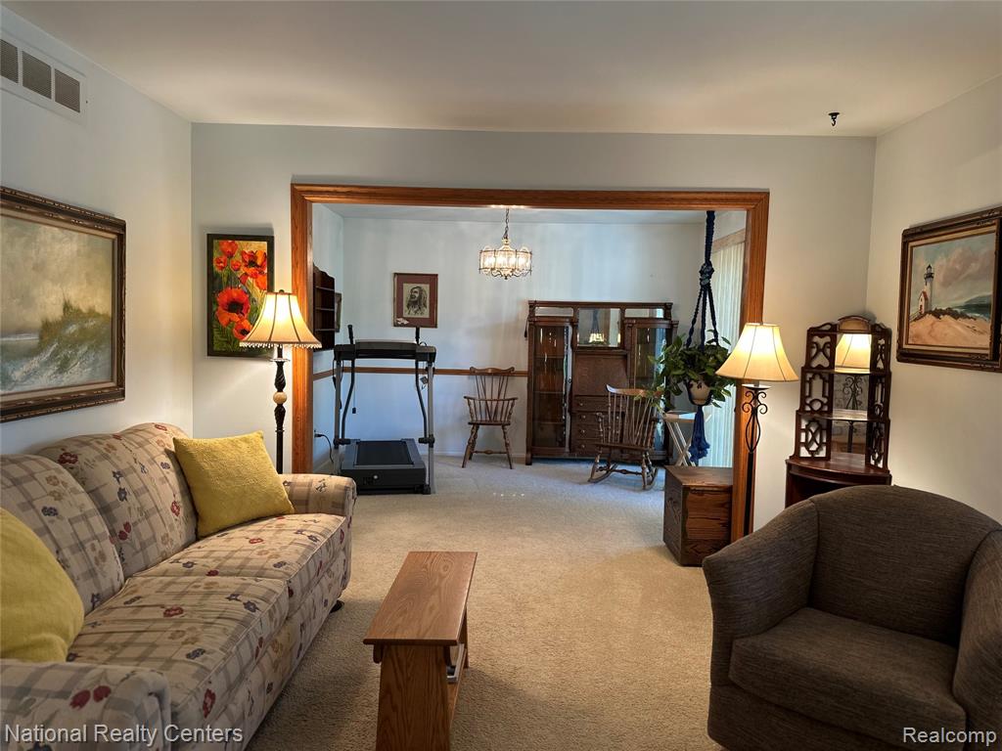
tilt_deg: -4.3
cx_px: 501
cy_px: 376
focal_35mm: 24
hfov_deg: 71.6
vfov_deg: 56.8
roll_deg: -1.8
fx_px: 695
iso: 160
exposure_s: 1/120
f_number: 1.78
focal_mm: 6.86
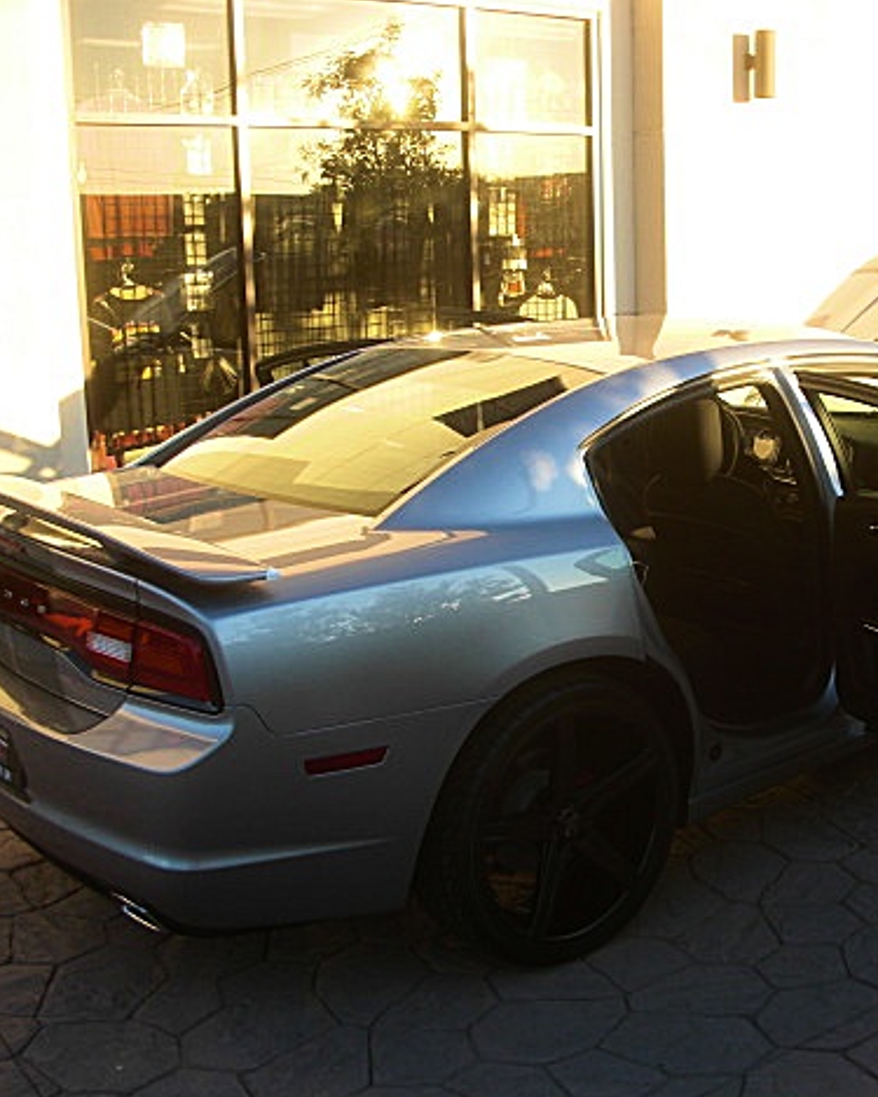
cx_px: 649
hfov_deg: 30.9
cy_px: 543
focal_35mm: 48
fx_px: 1560
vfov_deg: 38.8
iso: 50
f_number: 2.8
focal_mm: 6.3
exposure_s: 1/125
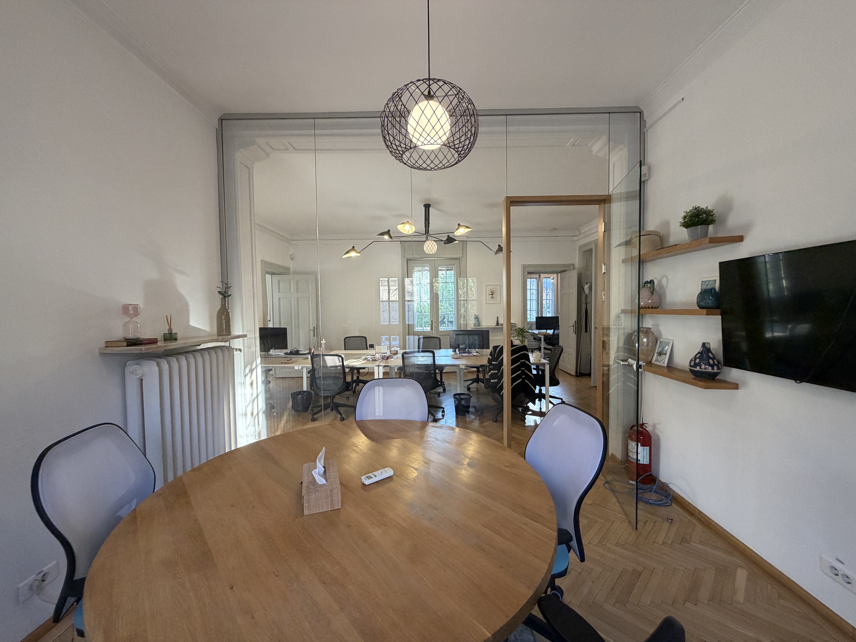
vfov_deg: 85.7
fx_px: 346
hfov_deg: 102.1
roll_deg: +1.5
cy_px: 321
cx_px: 428
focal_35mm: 14
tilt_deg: -2.6
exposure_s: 1/100
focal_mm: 2.22
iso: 320
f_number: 2.2
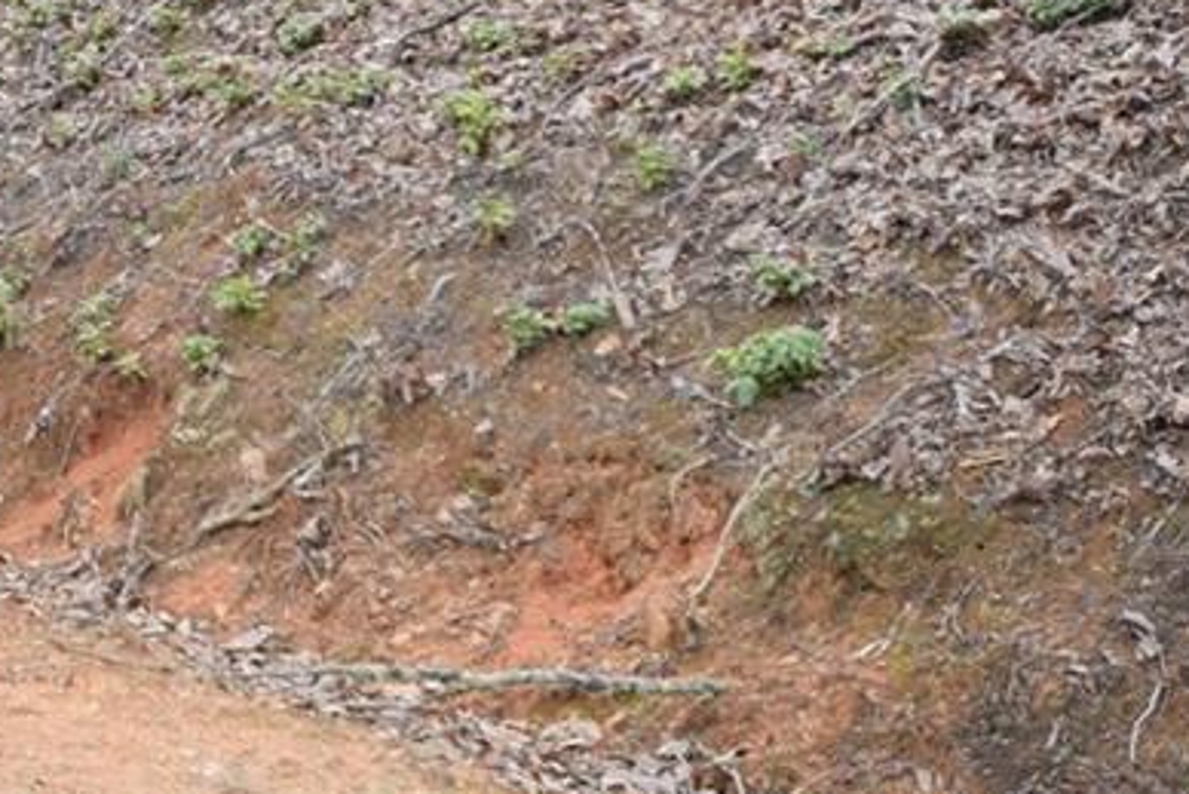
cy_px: -75
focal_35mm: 95
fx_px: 3139
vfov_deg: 14.1
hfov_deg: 19.8
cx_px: -340
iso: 400
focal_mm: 24
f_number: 6.3
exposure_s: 1/160
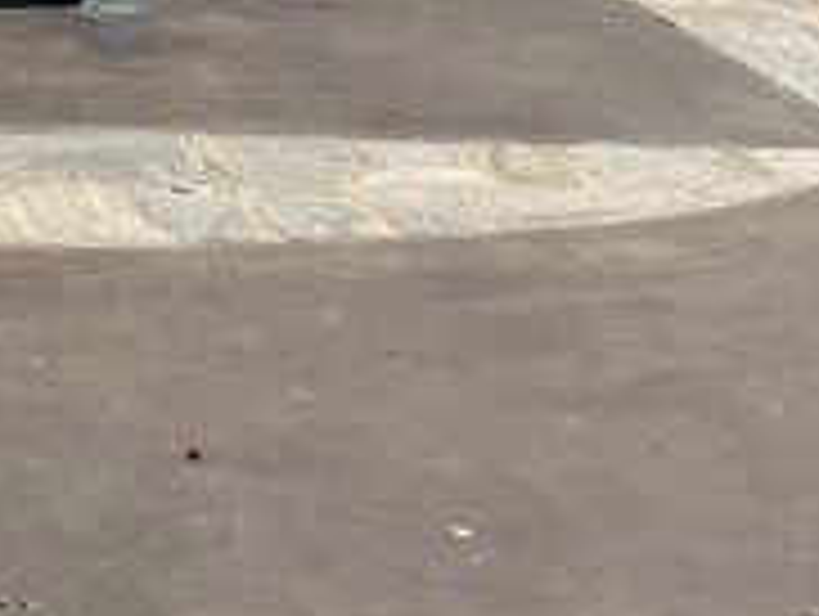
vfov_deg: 11.4
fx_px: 2701
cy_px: -710
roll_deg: -0.5
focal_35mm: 114
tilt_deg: +3.2
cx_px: -585
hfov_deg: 15.2
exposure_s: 1/4484
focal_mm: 5.1
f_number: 1.6
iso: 50
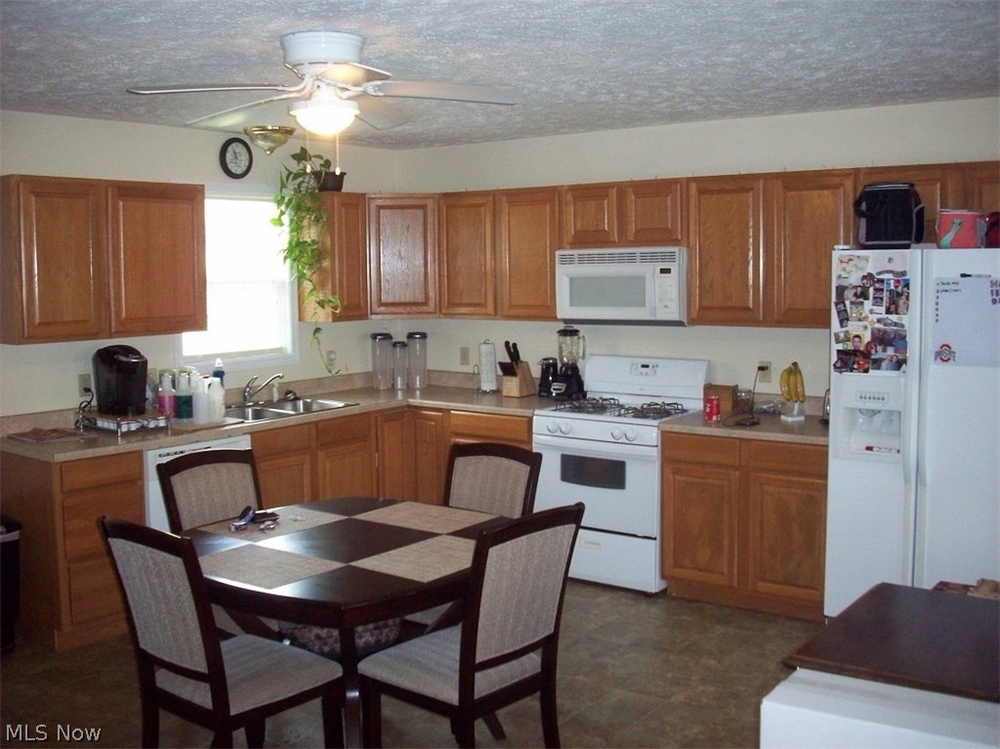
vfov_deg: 38.6
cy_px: 374
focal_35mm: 37
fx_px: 1068
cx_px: 500
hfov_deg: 50.2
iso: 200
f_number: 2.8
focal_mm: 6.2
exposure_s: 1/45
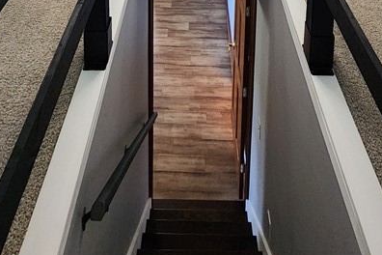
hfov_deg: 54.4
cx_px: 191
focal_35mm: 35
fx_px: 371
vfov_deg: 22.8
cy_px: -195
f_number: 2.2
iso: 400
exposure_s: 1/60
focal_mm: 2.2
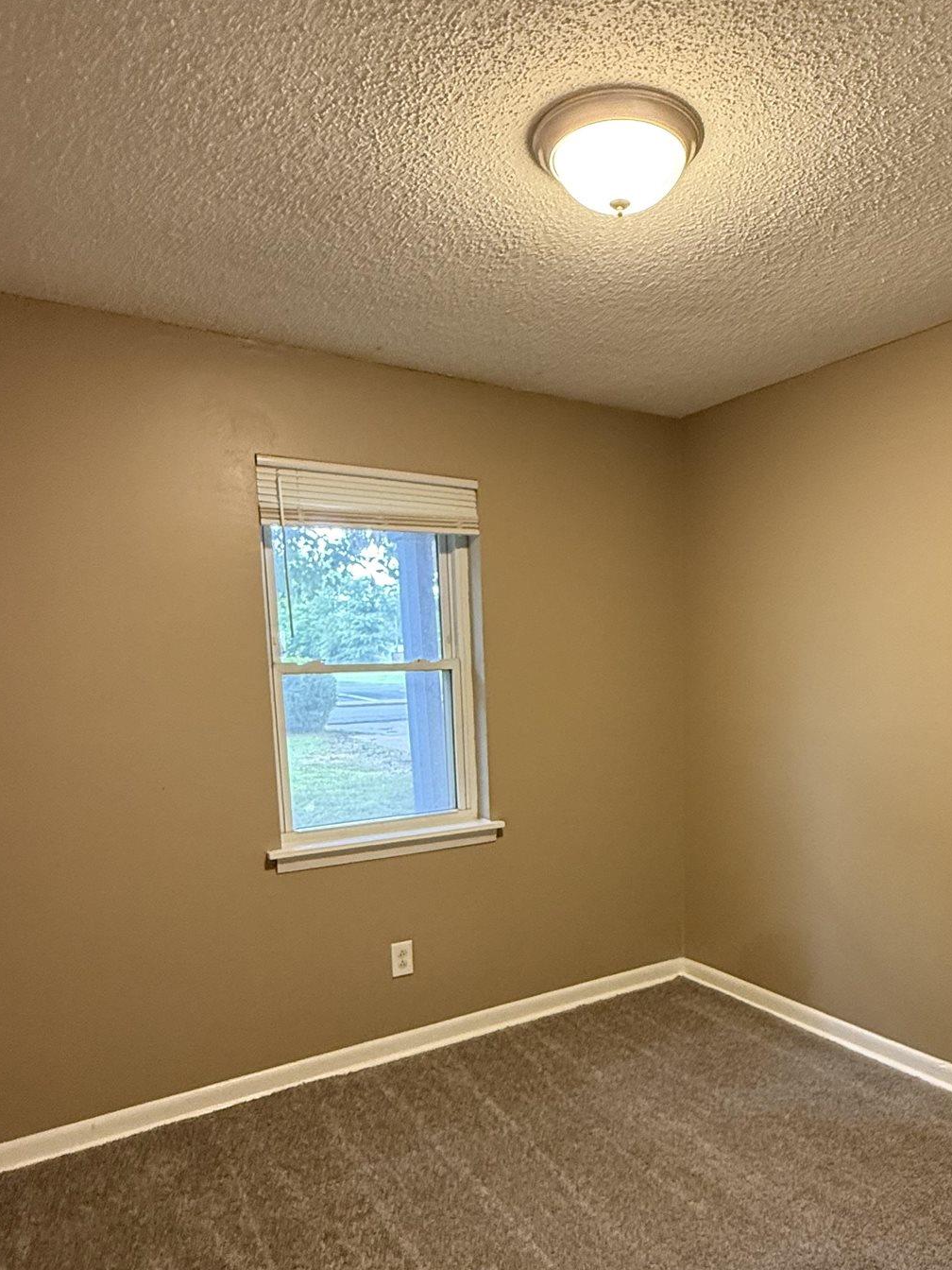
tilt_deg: -9.9
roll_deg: +0.8
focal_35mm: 24
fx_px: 880
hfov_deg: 56.1
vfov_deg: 70.4
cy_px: 794
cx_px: 595
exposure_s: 1/60
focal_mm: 2.22
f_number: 2.2
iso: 400
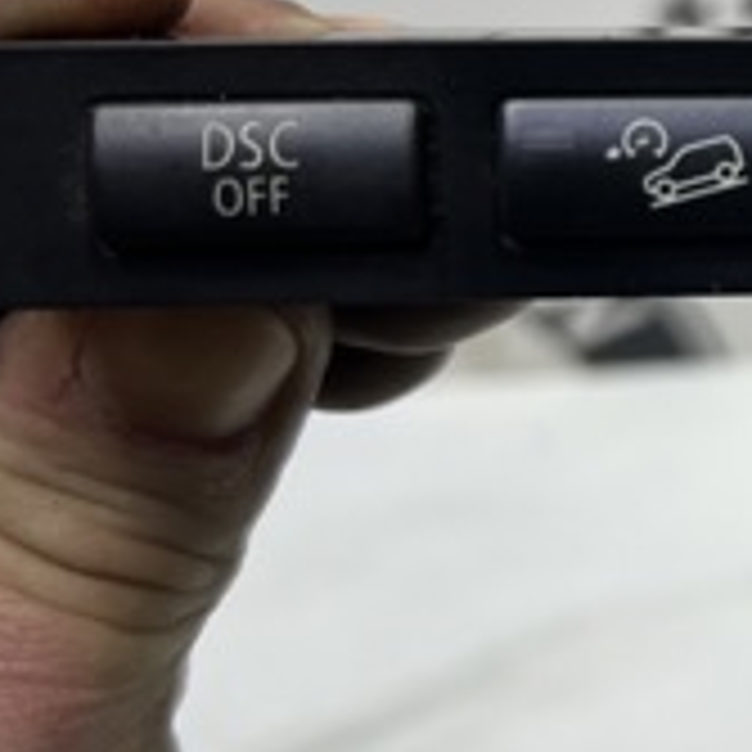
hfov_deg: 17.4
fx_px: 2163
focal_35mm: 88
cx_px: 1175
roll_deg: -0.5
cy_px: 254
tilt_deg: -35.8
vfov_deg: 19.7
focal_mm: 5.7
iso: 80
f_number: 1.5
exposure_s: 1/121
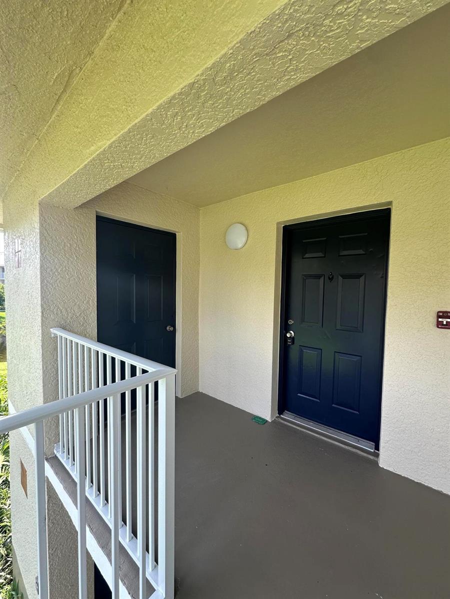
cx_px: 225
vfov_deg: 102.1
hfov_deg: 85.7
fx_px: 243
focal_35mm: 14
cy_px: 300
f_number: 2.2
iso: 40
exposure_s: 1/150
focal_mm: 2.22
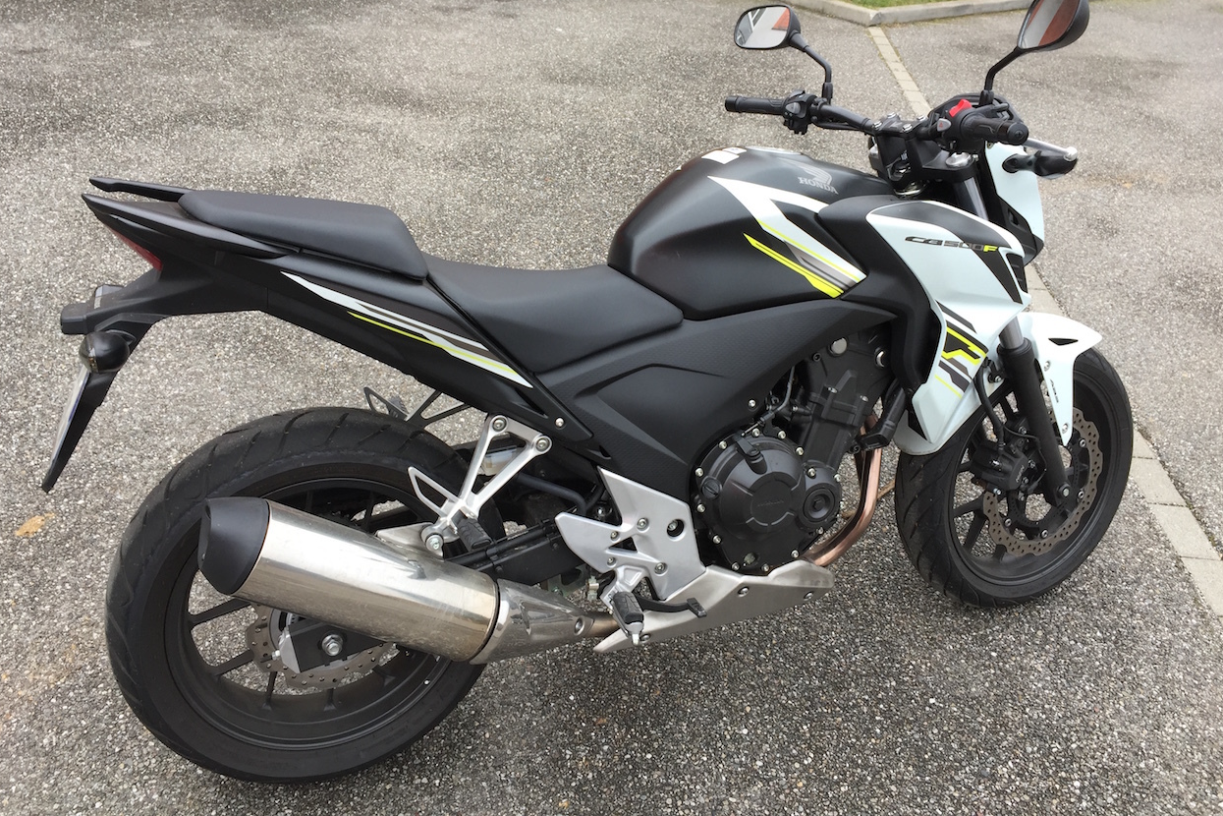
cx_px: 606
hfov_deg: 60.3
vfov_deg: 42.2
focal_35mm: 31
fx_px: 1053
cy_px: 345
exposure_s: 1/338
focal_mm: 4.15
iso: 32
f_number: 2.2
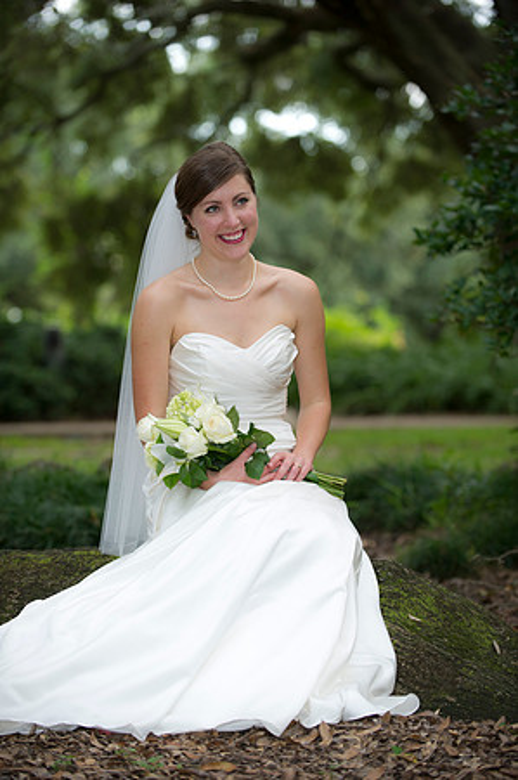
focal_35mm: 105
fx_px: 2271
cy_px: 390
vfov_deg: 19.5
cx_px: 259
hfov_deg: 13.0
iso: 400
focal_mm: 105
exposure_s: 1/160
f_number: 2.8
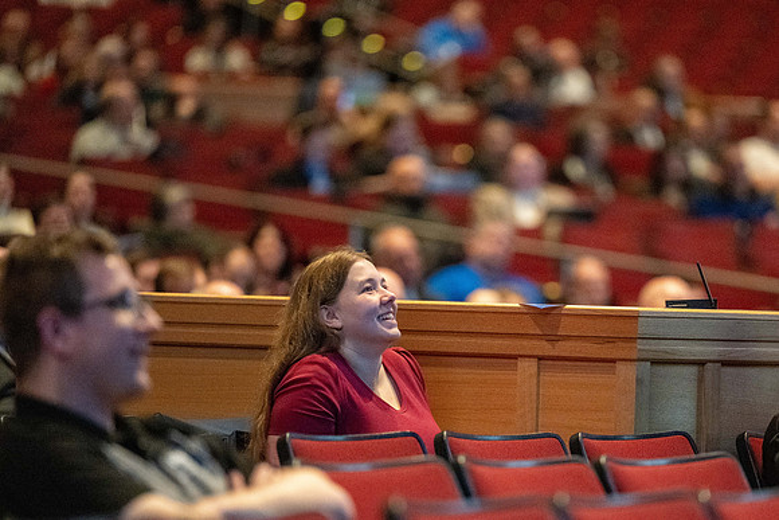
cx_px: 518
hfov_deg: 7.7
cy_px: 325
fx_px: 5759
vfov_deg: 5.2
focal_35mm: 266
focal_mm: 200
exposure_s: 1/160
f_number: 2.8
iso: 16000
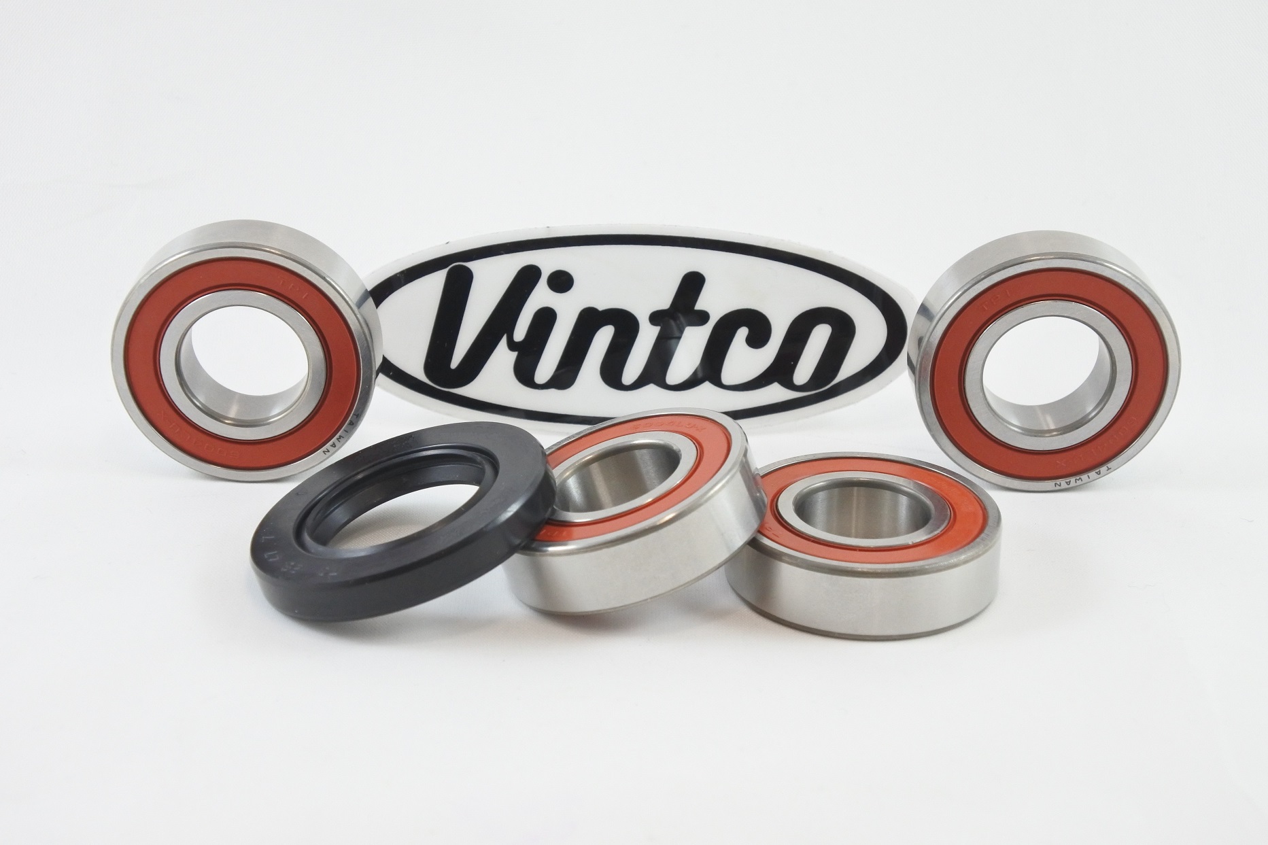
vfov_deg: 20.9
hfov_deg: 31.0
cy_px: 422
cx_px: 634
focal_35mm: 65
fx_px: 2289
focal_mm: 24.4
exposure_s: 1/125
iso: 720
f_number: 5.3
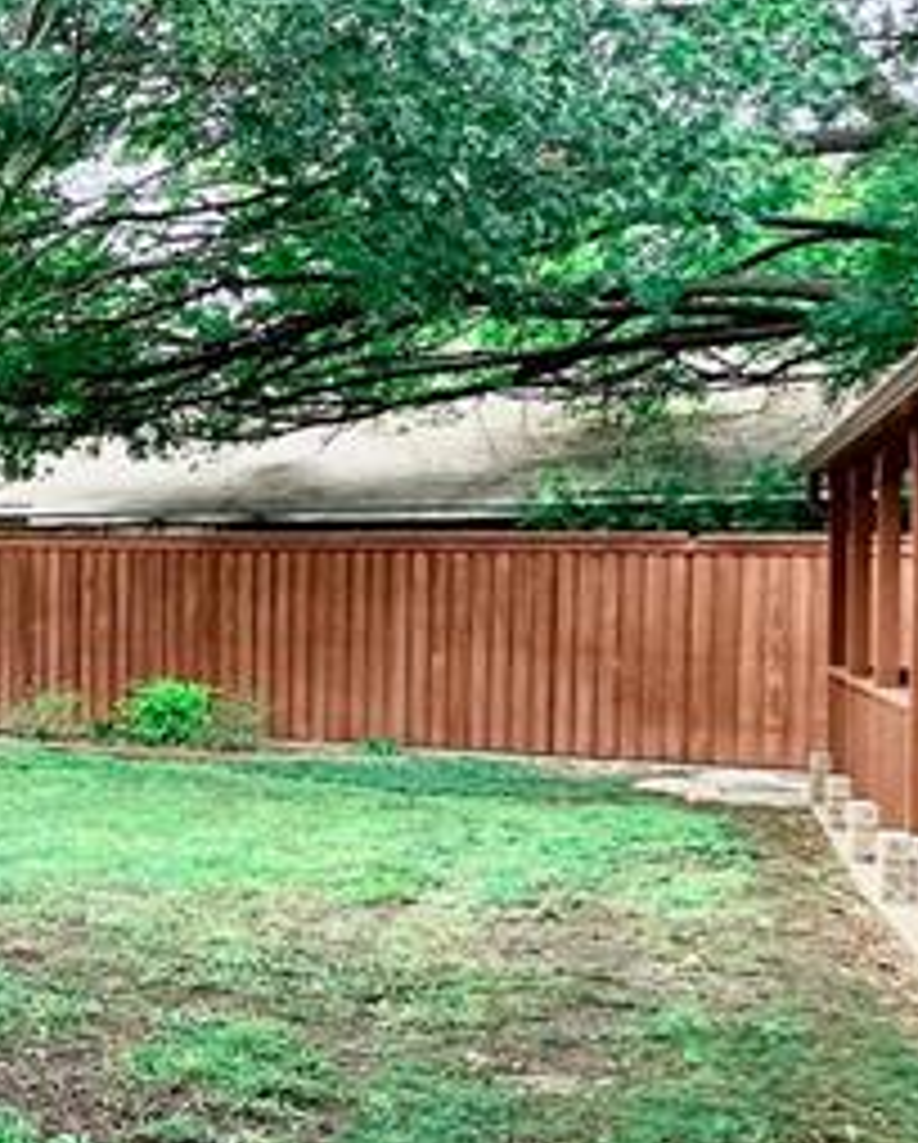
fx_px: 1863
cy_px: 630
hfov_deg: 20.5
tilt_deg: -1.5
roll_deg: -0.9
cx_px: -684
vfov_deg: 34.1
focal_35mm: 55
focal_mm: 2.22
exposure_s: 1/208
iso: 40
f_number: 2.2
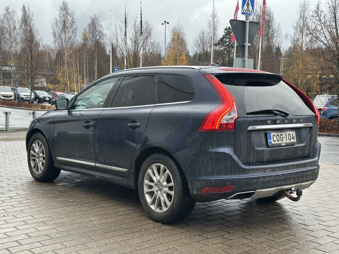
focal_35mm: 48
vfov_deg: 30.3
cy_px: 127
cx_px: 170
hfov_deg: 39.7
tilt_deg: -4.2
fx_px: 470
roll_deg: -0.6
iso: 64
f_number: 1.78
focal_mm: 6.86
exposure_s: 1/124
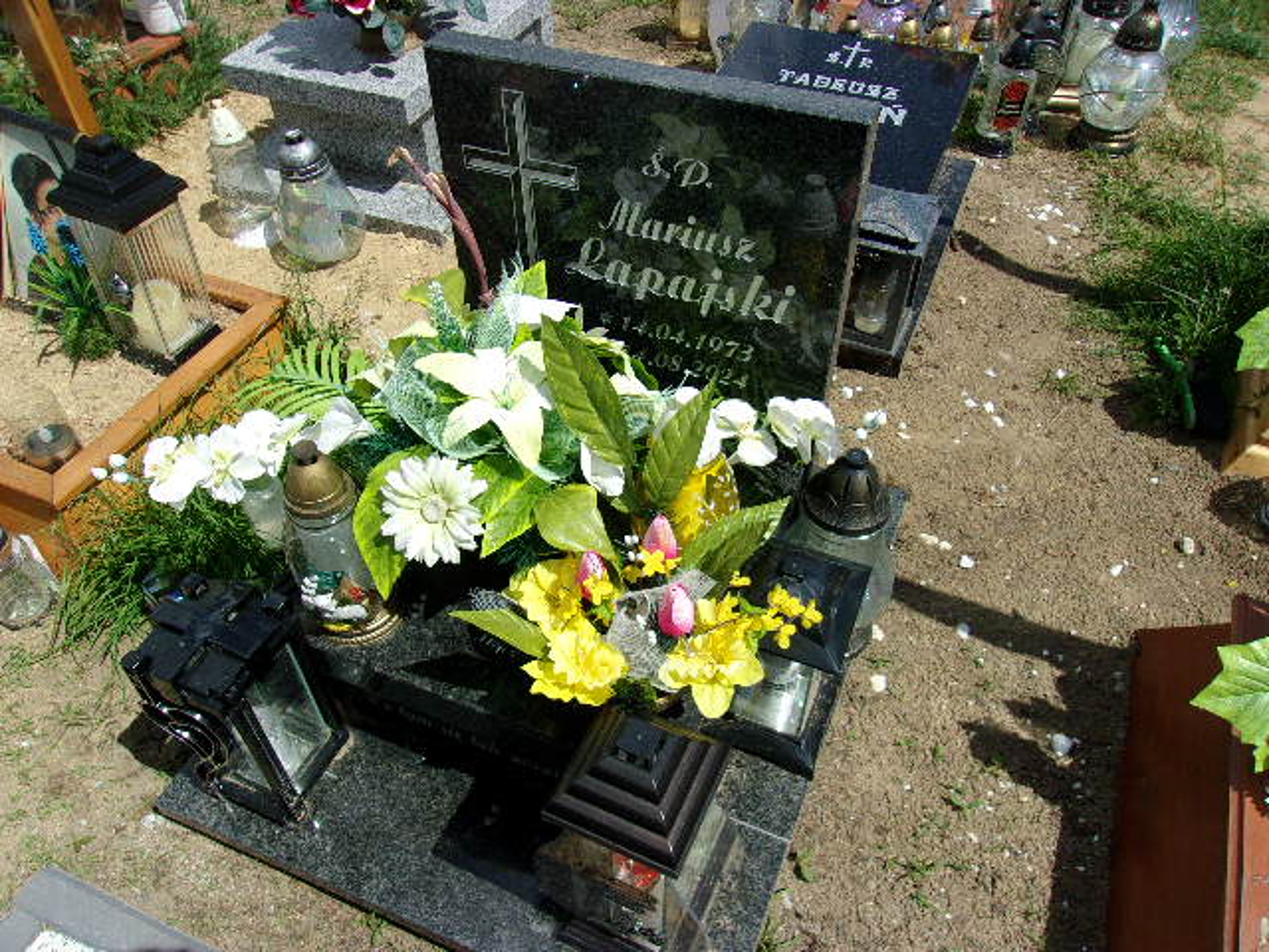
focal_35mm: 27
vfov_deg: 51.4
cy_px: 476
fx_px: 990
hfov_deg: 65.3
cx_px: 634
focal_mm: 4.9
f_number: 10.4
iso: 80
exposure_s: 1/140
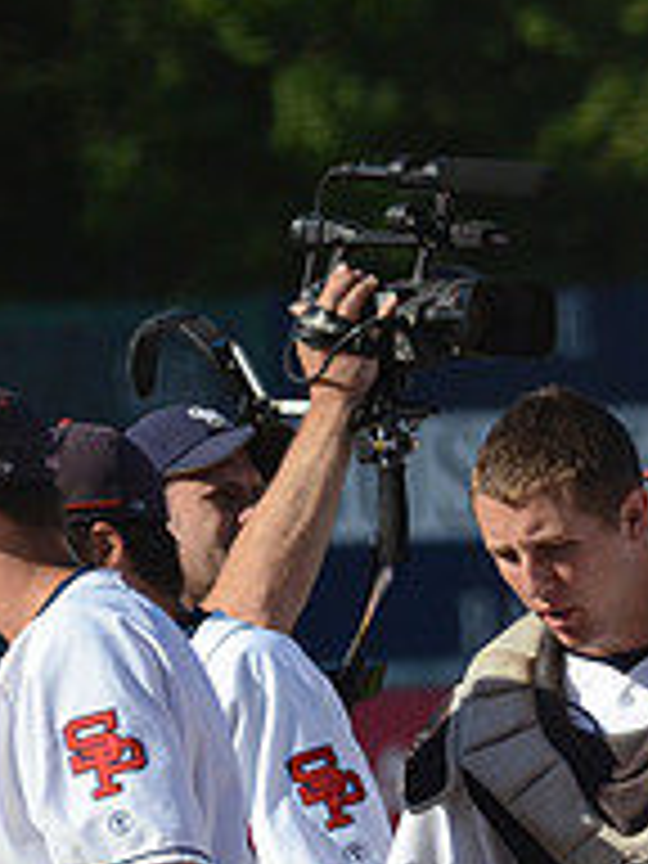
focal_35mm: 672
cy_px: 778
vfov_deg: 2.9
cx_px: 1224
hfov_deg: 2.2
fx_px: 16784
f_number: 4.8
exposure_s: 1/8000
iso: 1000
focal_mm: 155
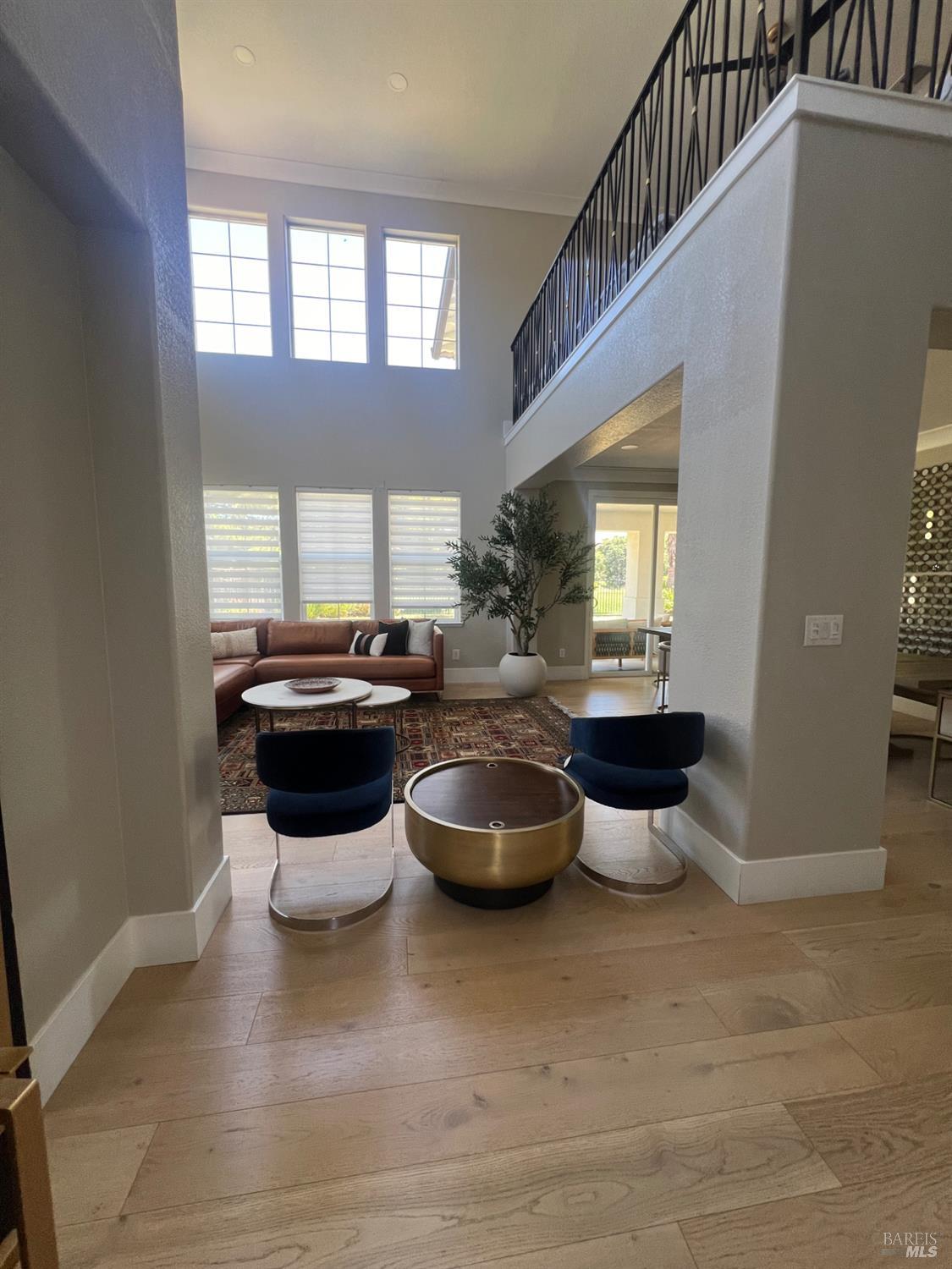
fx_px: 477
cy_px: 634
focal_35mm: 13
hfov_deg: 89.9
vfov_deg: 106.2
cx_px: 476
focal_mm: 1.57
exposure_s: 1/99
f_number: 1.8
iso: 80
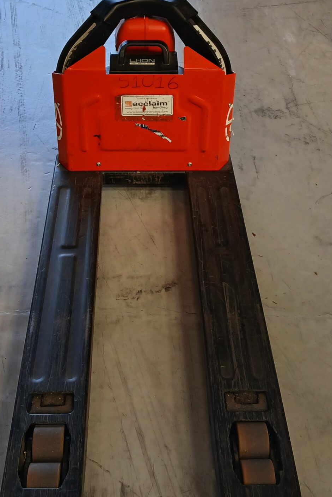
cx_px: 155
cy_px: 160
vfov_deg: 39.8
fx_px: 678
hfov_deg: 27.5
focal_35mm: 49
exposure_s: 1/100
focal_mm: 3.98
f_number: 1.8
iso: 40
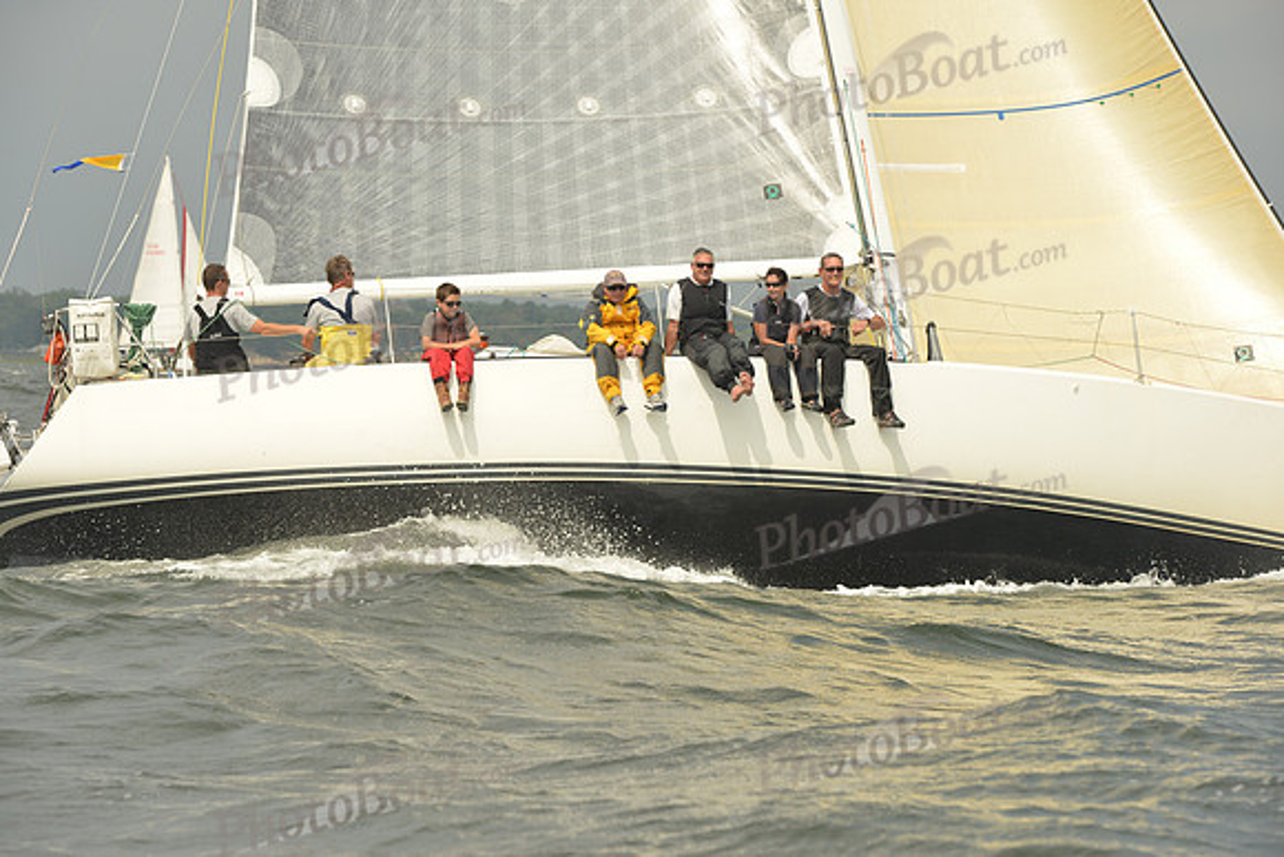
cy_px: 428
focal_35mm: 135
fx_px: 4816
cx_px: 642
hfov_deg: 15.2
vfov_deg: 10.2
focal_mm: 135
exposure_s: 1/1250
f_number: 9
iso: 320
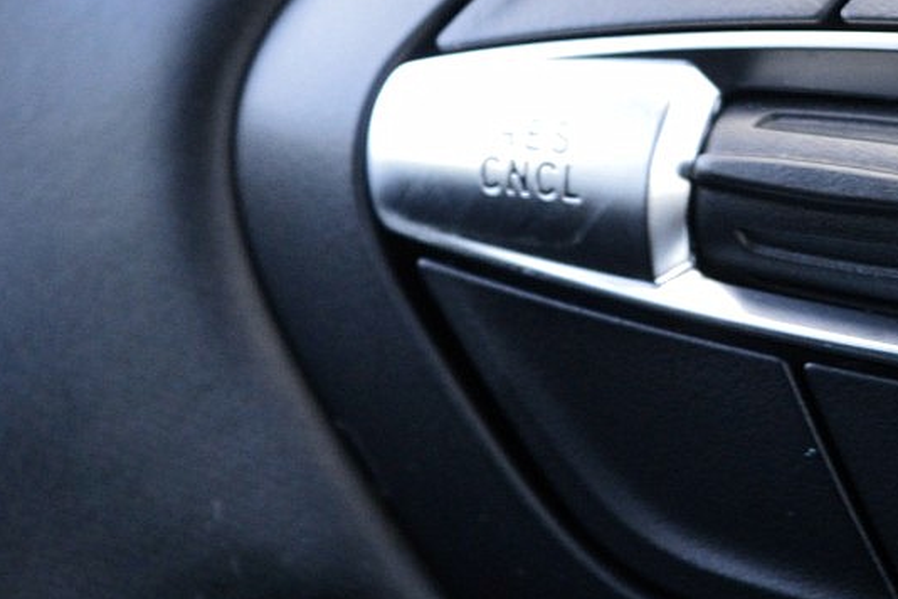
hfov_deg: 8.2
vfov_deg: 5.5
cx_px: 688
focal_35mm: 251
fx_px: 6249
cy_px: 59
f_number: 6.3
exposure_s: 1/60
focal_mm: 55
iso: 800
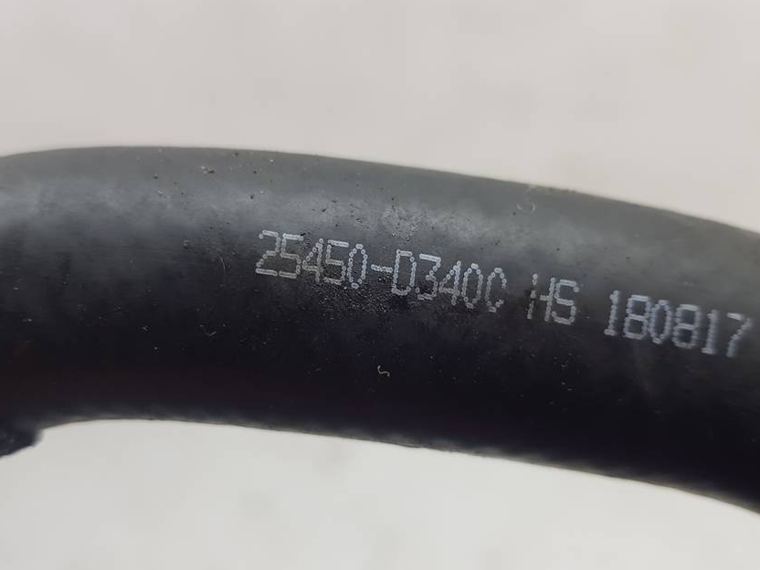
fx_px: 703
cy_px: 311
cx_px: 348
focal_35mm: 32
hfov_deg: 56.7
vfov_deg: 44.1
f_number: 1.7
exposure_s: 1/100
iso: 125
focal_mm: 4.2
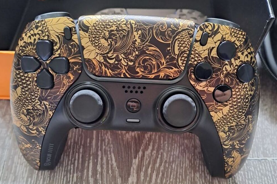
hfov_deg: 54.4
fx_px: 269
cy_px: 115
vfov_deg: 37.6
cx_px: 138
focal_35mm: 35
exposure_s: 1/25
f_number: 1.8
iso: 320
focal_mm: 4.65
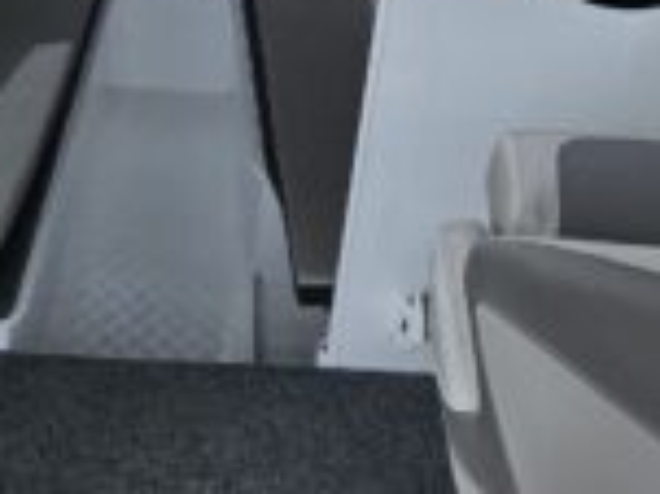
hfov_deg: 31.2
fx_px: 1162
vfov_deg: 23.2
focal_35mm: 61
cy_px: 31
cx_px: 175
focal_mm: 5.4
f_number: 1.8
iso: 64
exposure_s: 1/2000
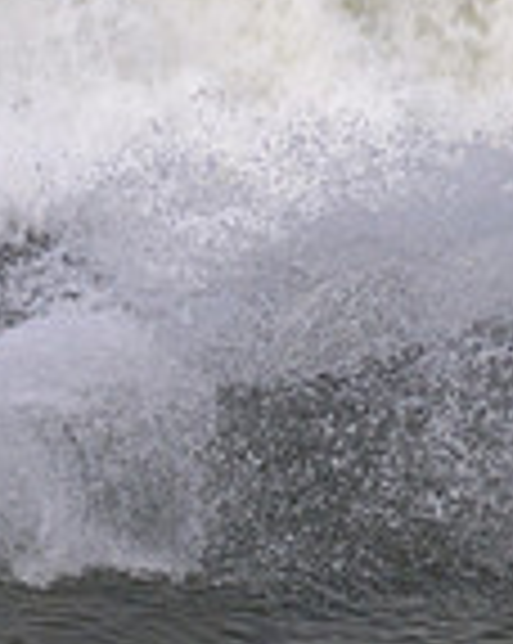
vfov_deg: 0.5
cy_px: 194
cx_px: -706
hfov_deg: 0.4
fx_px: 76077
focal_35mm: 4000
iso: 640
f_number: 11
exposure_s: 1/2000
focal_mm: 800
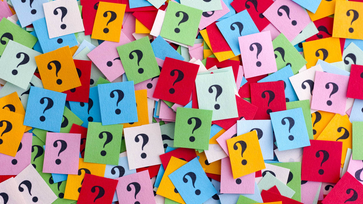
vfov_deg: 15.3
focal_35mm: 79
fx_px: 760
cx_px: 181
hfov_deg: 26.9
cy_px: 113
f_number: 10
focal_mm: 50
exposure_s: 3.2
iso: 100
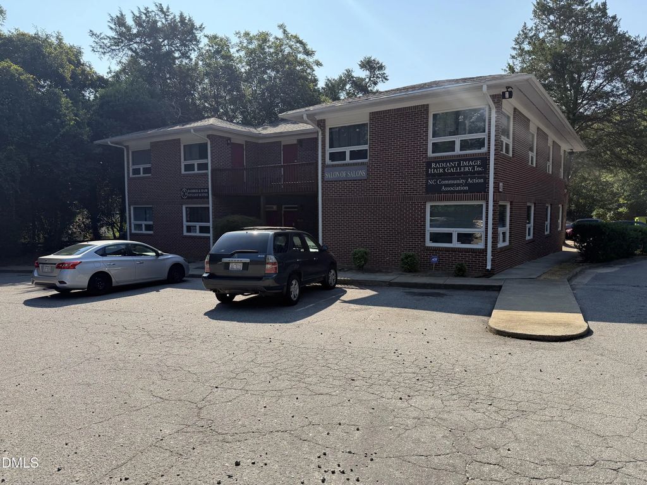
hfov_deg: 71.6
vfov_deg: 56.8
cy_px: 242
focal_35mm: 24
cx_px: 324
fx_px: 449
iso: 100
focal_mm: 6.76
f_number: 1.78
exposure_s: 1/4167
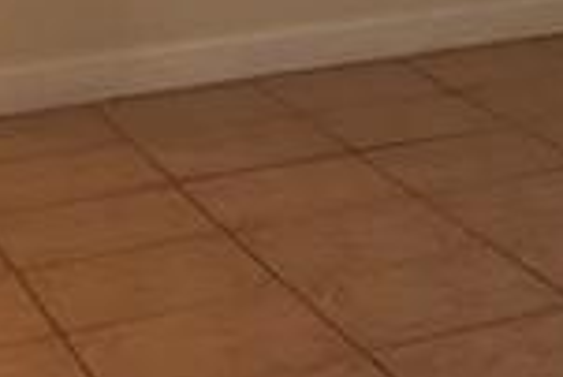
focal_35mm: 128
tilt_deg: -6.0
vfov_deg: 10.4
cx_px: 850
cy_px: -161
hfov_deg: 14.8
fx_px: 2004
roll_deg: +0.7
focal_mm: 4.15
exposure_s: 1/33
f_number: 2.2
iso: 50
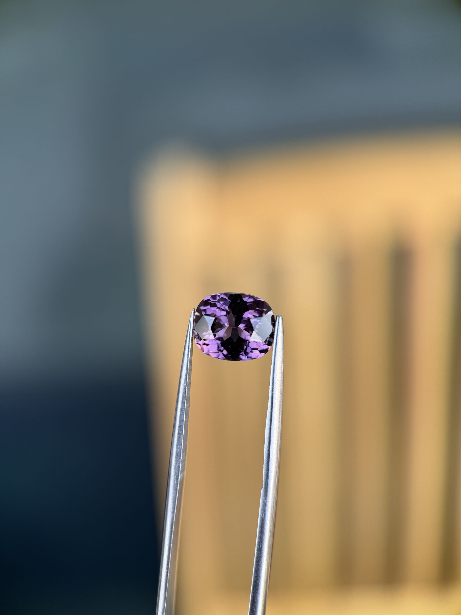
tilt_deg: -47.3
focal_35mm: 24
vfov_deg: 71.6
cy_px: 308
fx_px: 426
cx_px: 230
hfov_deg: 56.8
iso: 64
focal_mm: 6.76
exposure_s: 1/131
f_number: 1.78
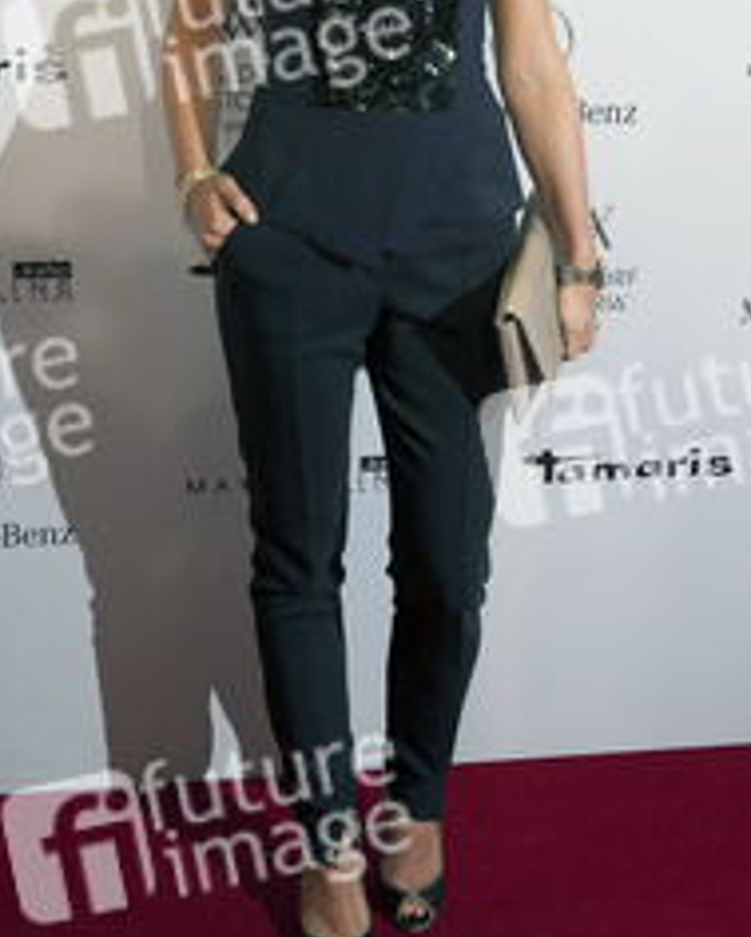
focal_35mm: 51
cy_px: 234
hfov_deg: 29.7
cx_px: 324
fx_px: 1416
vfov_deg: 35.8
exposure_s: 1/250
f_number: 5.6
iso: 1600
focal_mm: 32
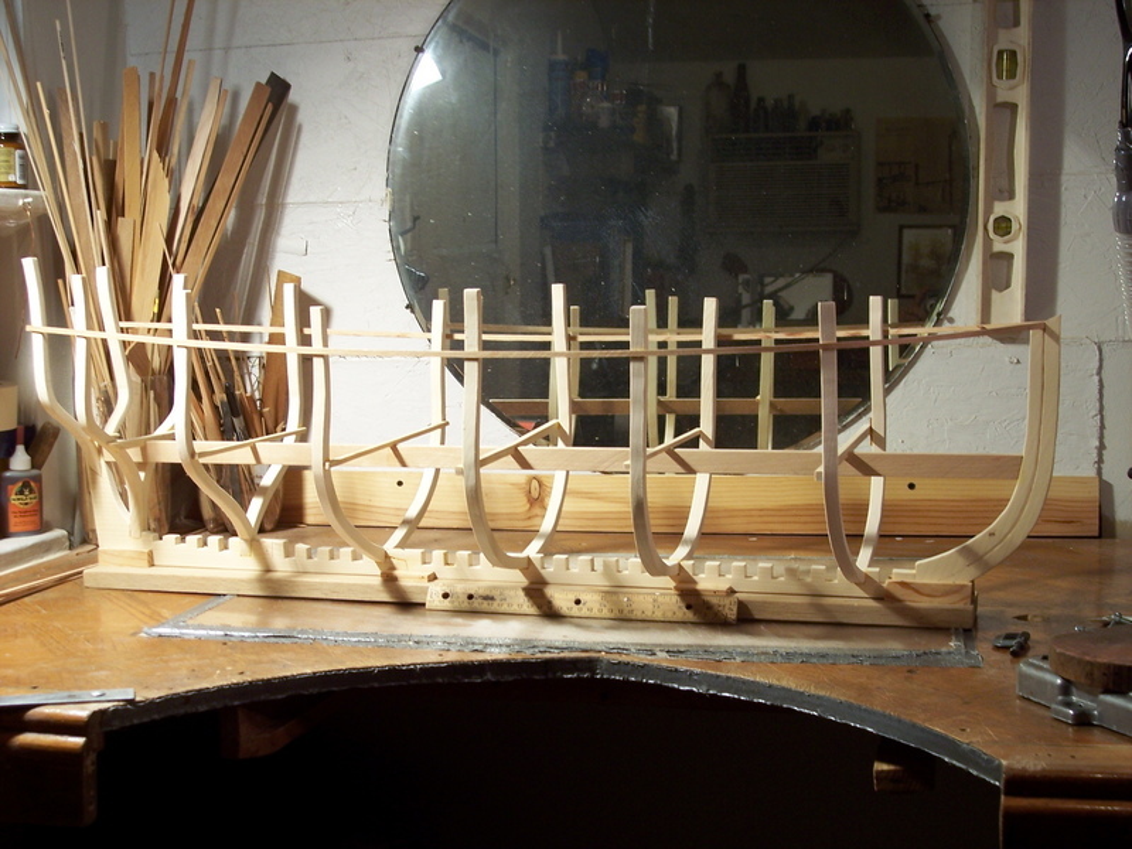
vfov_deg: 28.0
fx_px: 1700
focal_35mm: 52
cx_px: 566
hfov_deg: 36.8
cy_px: 424
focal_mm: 10.7
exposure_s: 1/45
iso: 100
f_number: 4
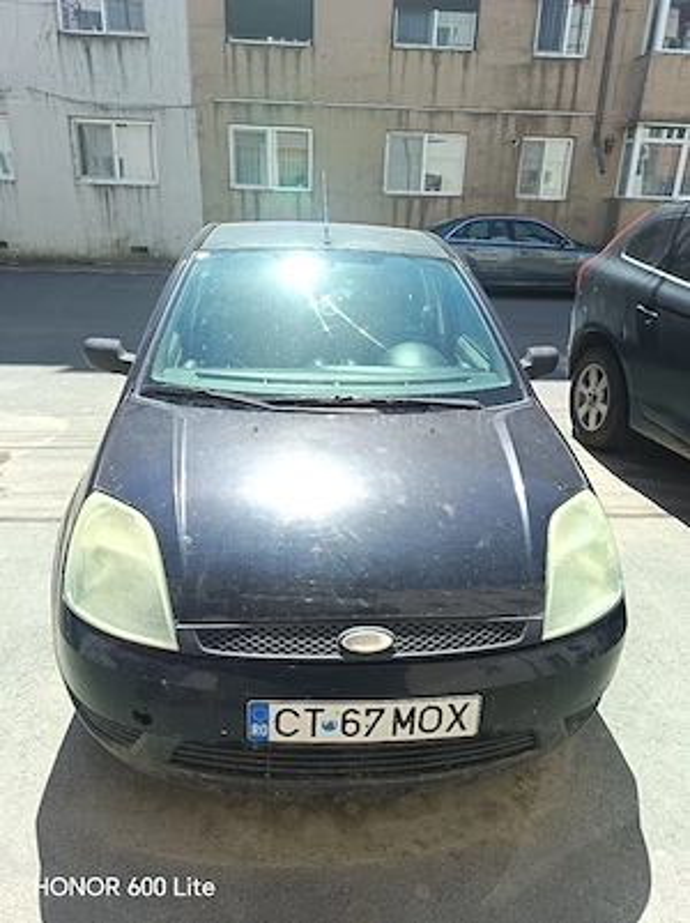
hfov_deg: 56.7
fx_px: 639
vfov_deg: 71.6
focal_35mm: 24
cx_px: 345
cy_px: 462
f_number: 1.75
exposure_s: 1/345
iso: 100
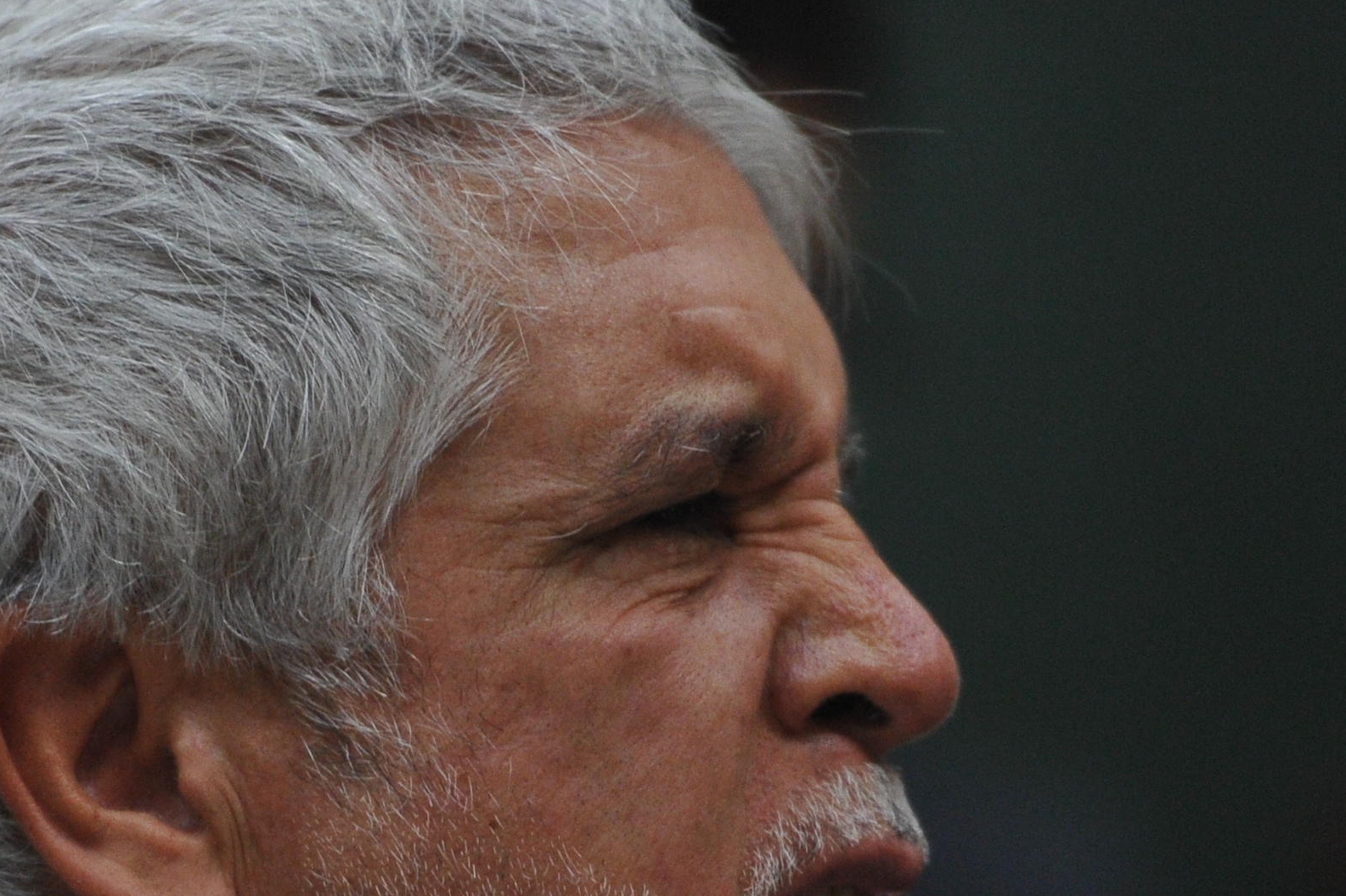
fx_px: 20067
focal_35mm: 537
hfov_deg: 3.8
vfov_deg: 2.6
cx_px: 554
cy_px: 791
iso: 2500
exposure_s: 1/100
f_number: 2.8
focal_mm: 200
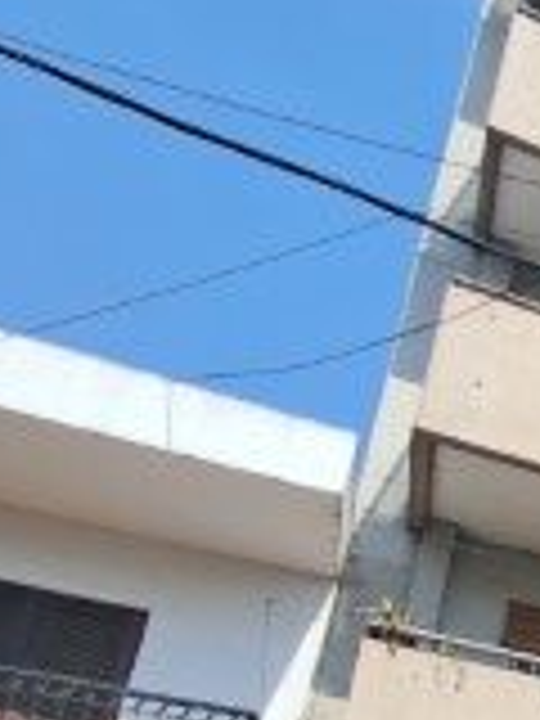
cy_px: 842
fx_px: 1082
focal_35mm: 52
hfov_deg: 19.1
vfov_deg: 31.5
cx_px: 1035
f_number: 2.2
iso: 50
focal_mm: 1.74
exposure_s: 1/922
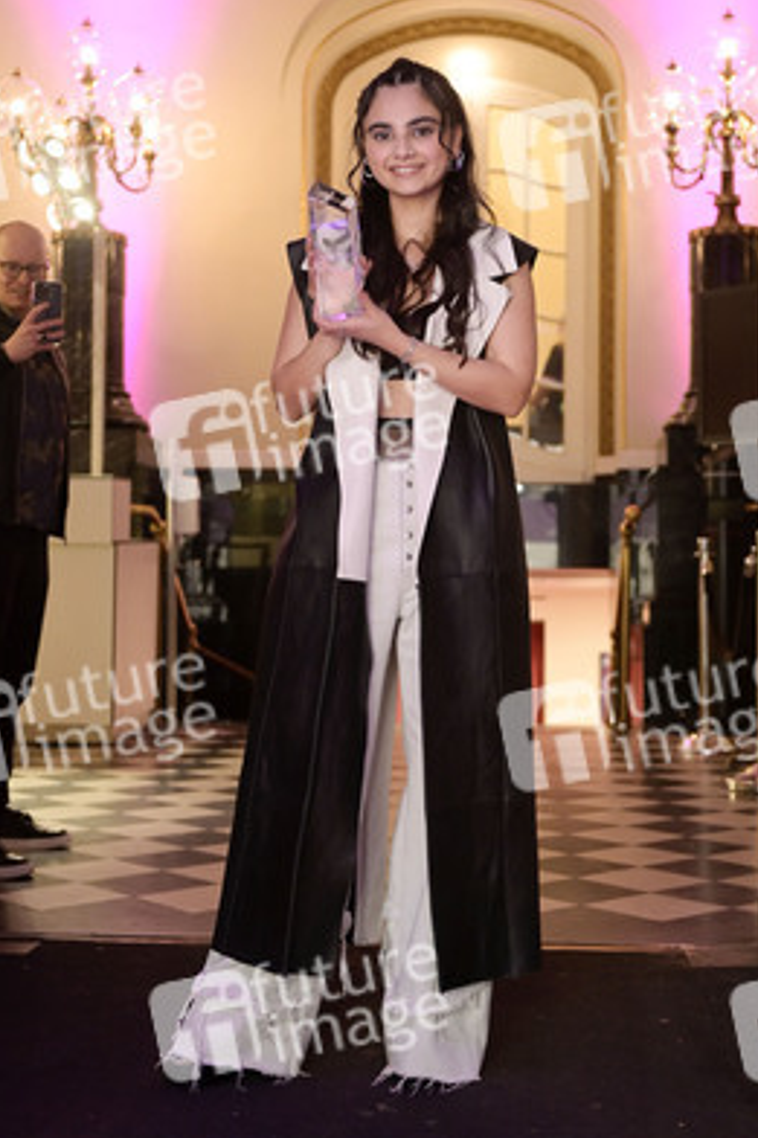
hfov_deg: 27.5
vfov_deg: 40.4
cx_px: 383
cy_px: 578
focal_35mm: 49
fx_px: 1549
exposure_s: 1/125
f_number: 2.8
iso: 2500
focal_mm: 40
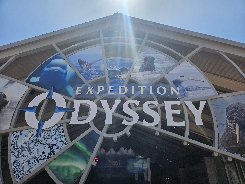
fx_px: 163
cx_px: 122
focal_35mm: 23
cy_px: 92
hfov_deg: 73.9
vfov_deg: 58.9
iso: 25
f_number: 1.8
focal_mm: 5.4
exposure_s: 1/1794
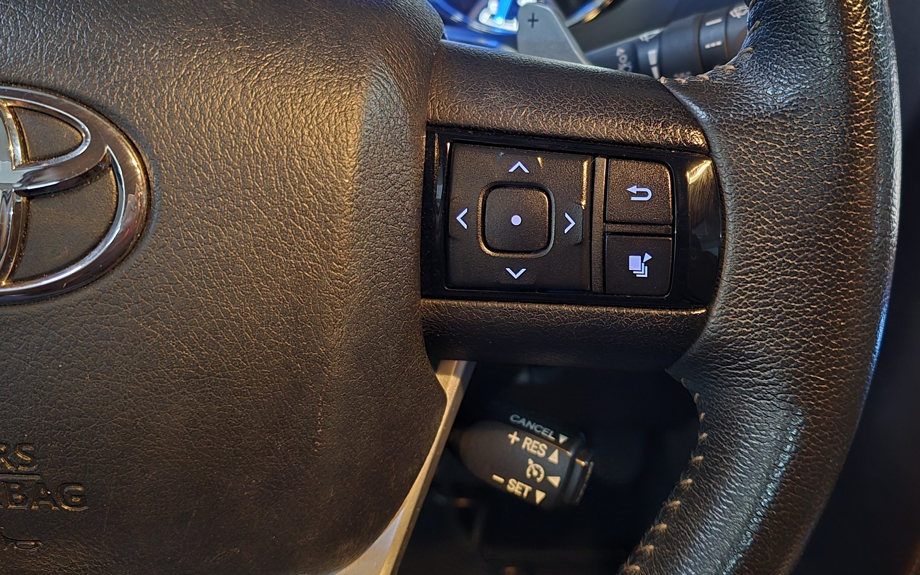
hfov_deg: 53.4
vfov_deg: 35.2
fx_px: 903
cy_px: 221
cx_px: 580
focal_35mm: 36
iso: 2000
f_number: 1.7
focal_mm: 6.3
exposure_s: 1/15
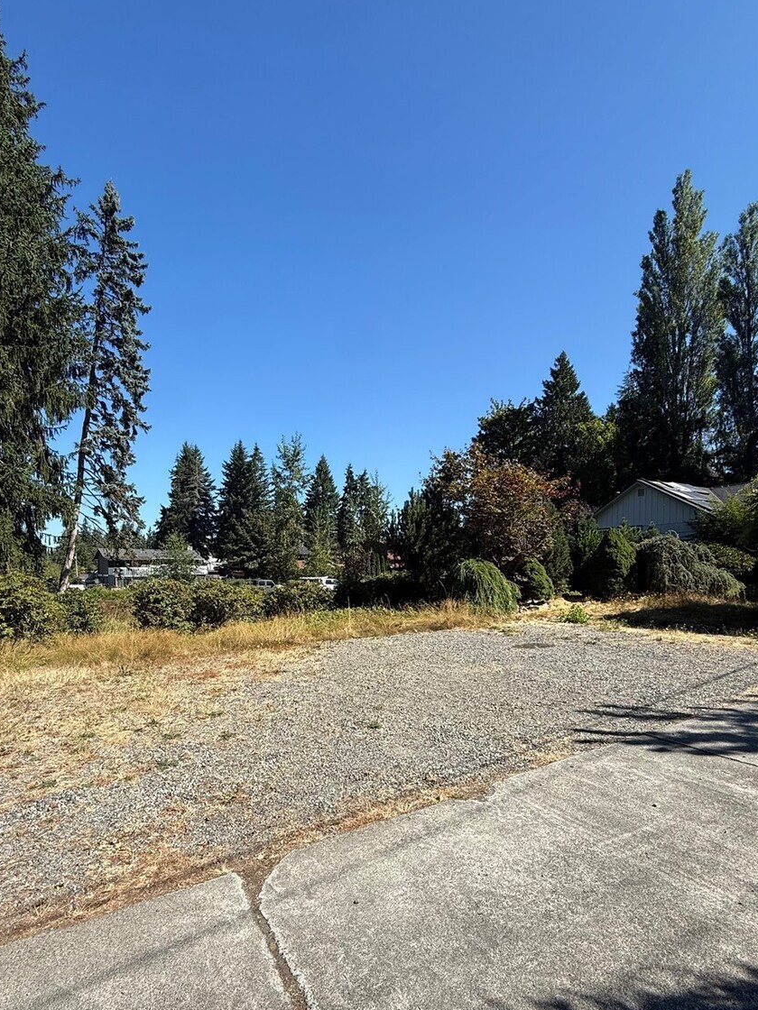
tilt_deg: -2.8
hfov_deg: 71.5
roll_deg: -1.4
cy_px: 590
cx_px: 346
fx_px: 526
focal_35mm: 18
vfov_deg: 87.0
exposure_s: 1/1572
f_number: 2.2
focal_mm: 2.22
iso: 50
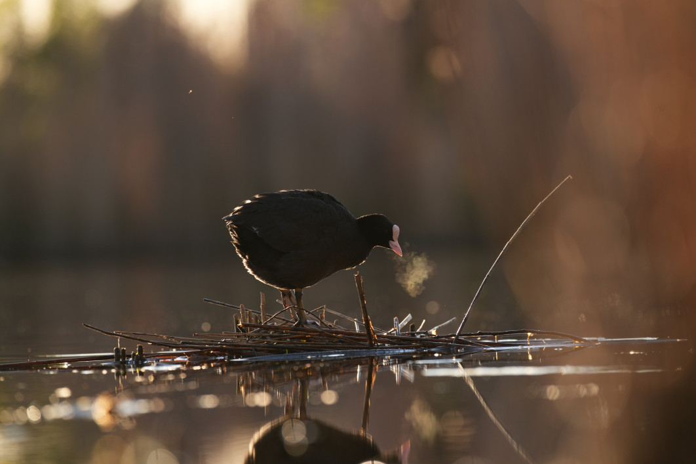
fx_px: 7733
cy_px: 232
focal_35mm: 400
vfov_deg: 3.4
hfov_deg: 5.2
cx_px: 348
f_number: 5.6
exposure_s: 1/500
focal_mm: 400
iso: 400
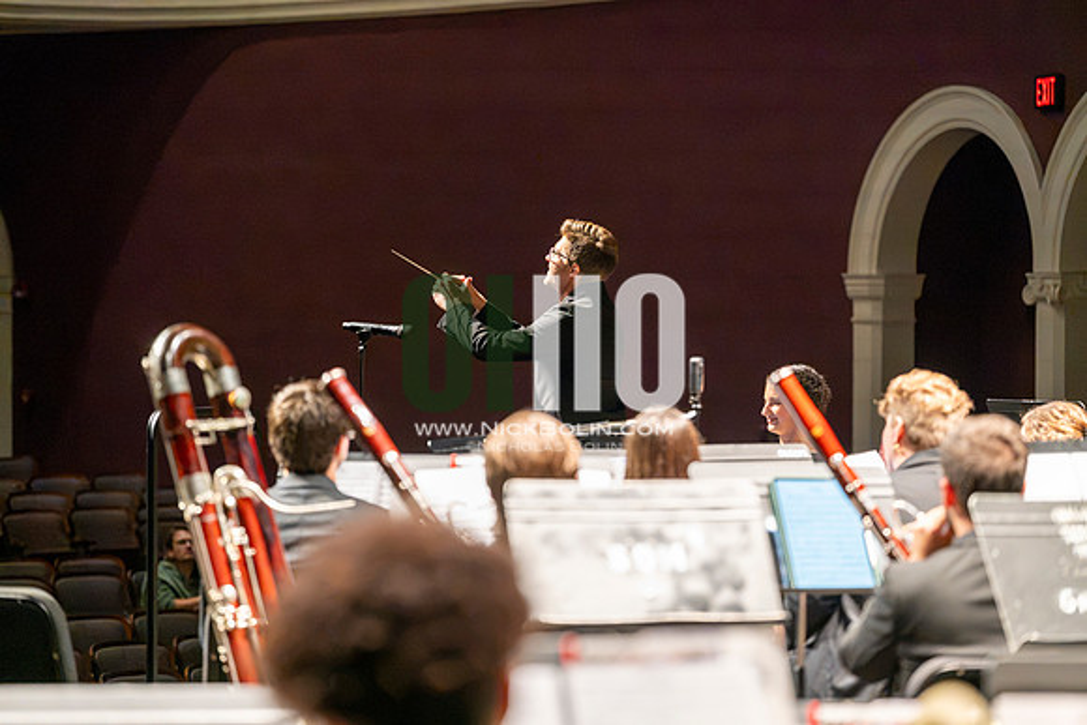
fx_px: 3624
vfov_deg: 11.4
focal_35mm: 120
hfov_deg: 17.1
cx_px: 544
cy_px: 362
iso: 8000
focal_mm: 120
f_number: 2.8
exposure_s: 1/640
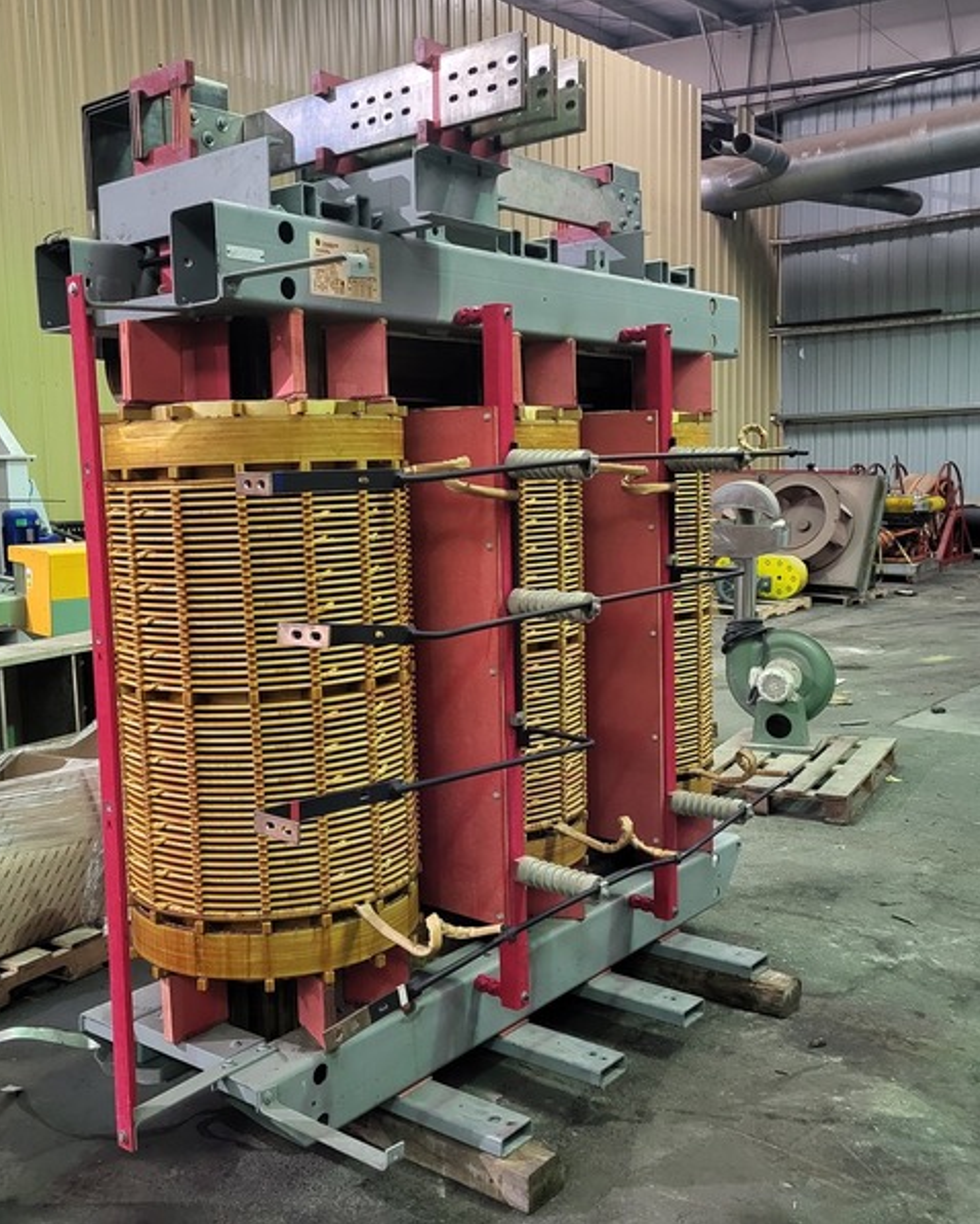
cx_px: 394
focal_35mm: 34
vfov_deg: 52.8
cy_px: 611
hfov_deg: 43.2
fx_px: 1232
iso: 640
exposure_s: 1/24
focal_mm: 5.4
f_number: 1.8
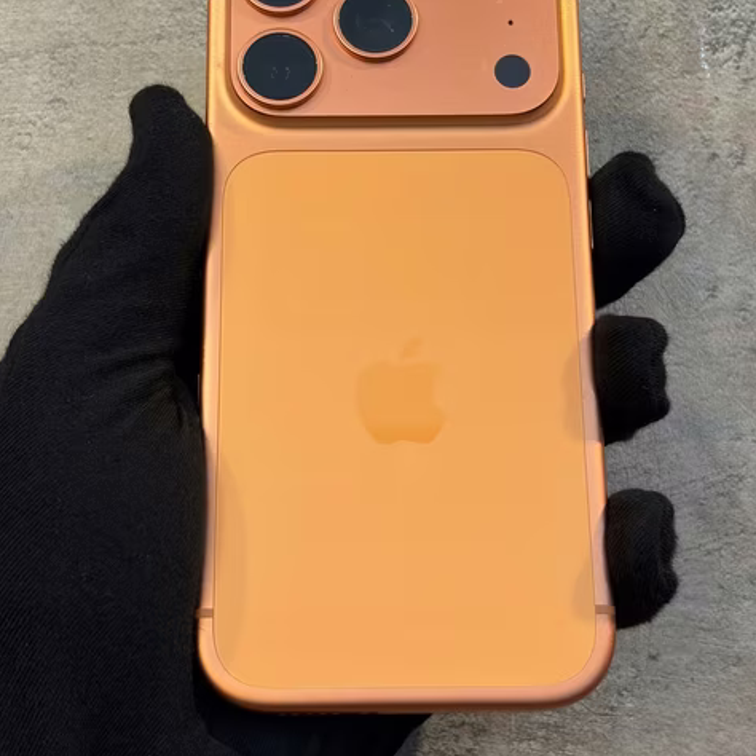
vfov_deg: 27.7
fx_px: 1532
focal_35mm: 62
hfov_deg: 27.7
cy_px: 300
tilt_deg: +9.2
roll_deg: -1.6
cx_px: 378
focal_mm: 5.96
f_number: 1.6
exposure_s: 1/50
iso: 64
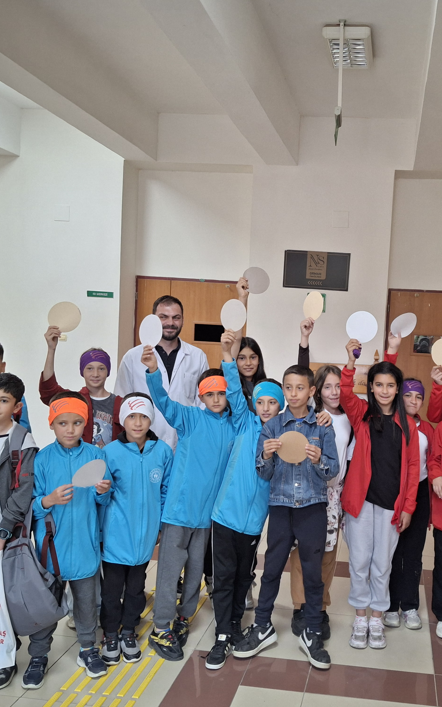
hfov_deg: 34.6
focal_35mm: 36
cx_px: 328
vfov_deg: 54.0
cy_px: 359
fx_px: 694
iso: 200
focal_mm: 4.69
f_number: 1.8
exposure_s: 1/50
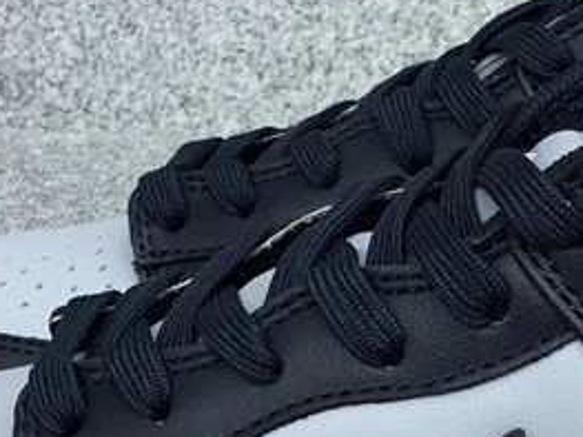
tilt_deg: -23.7
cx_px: 508
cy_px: 398
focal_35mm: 106
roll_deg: -1.4
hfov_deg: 18.3
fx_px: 1784
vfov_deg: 13.8
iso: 25
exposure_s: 1/488
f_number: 2.4
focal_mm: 3.3
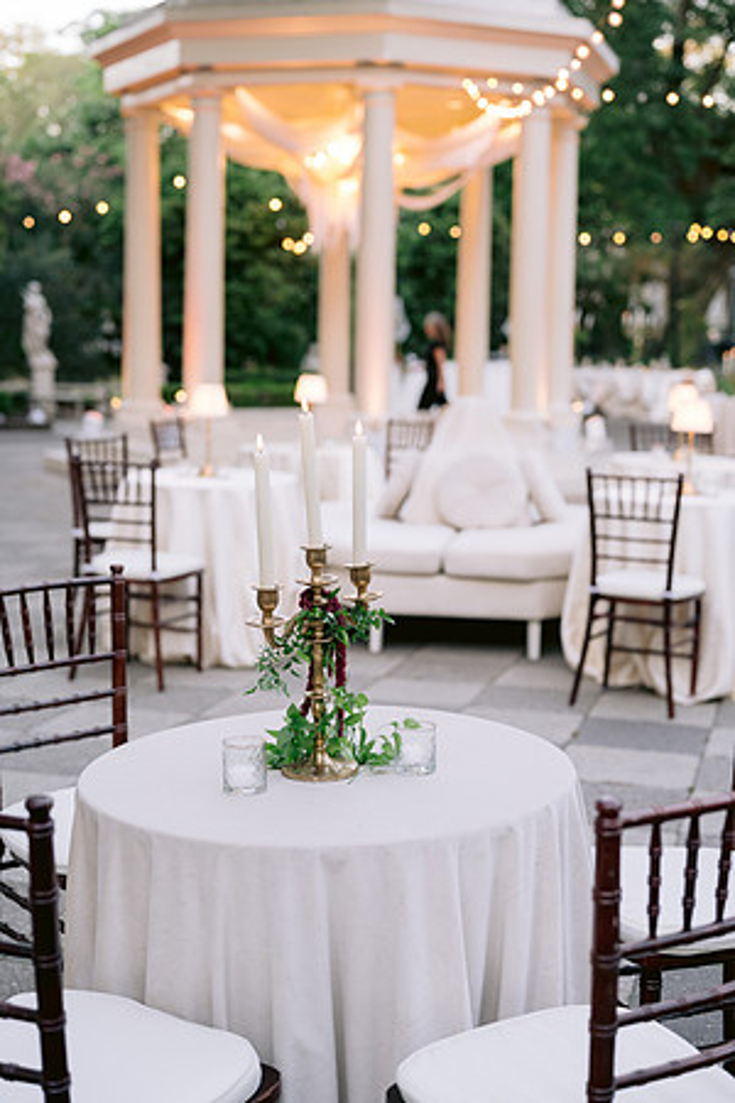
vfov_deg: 39.6
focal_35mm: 50
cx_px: 368
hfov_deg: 27.0
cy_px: 552
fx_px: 1531
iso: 400
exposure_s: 1/200
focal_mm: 50
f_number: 2.8
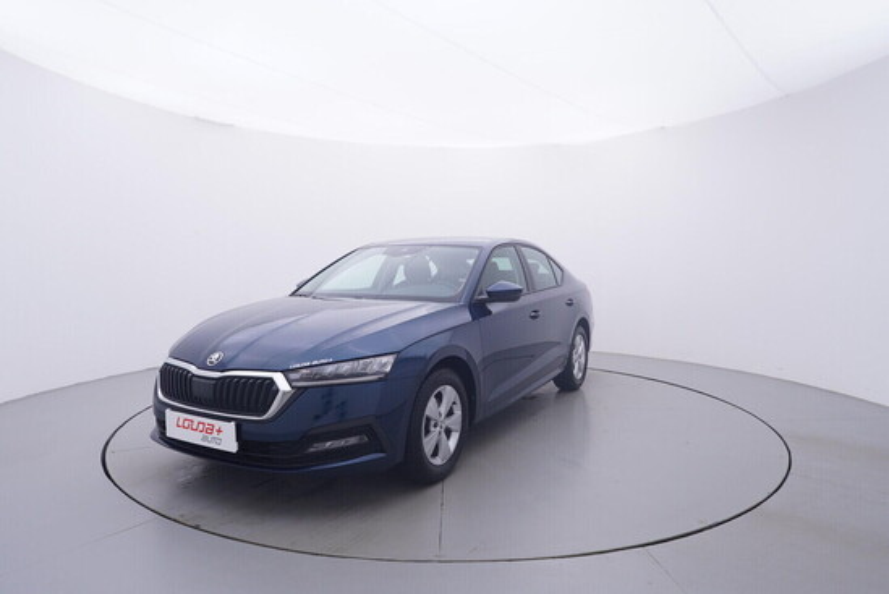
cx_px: 444
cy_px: 297
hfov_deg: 77.3
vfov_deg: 56.2
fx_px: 556
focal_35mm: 22
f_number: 5
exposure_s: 1/80
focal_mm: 15
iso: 200
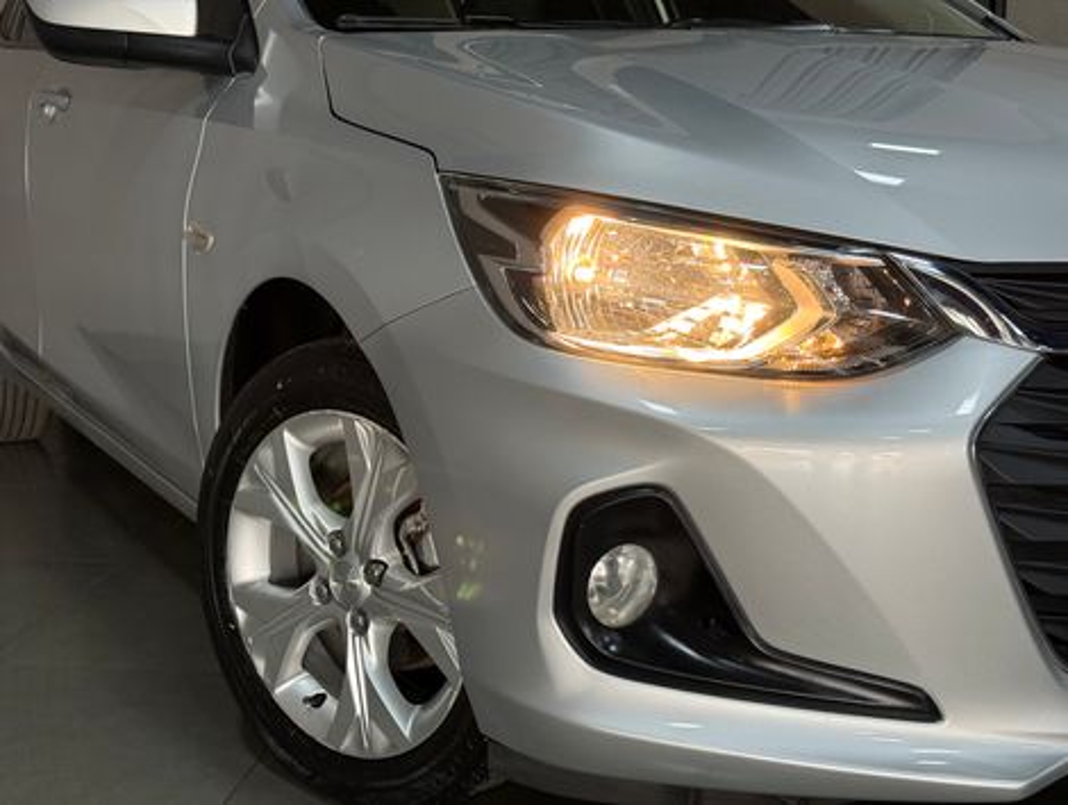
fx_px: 1483
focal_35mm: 48
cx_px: 534
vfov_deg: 30.3
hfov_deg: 39.6
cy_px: 402
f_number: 1.78
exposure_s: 1/51
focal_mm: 6.76
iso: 80
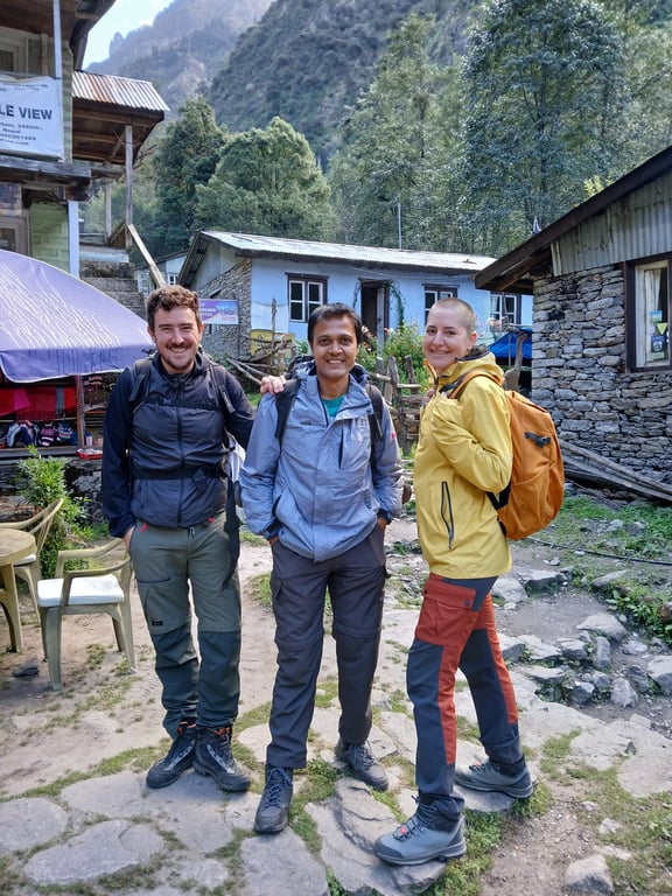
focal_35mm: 26
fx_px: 673
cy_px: 448
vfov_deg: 67.3
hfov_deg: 53.1
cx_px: 336
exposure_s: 1/50
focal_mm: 3.98
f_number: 1.8
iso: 100
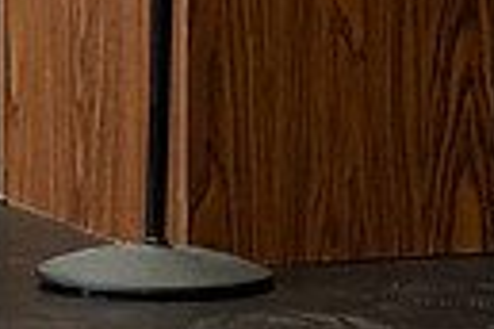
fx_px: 9536
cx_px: 379
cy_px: -516
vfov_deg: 2.0
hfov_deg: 3.0
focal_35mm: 695
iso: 20000
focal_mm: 200
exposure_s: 1/500
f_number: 4
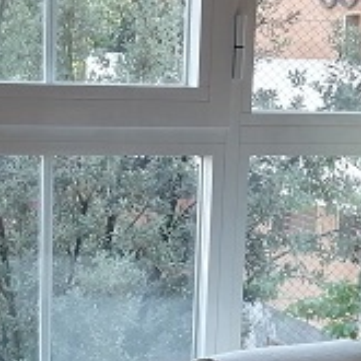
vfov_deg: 13.0
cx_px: 164
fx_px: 1534
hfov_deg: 13.4
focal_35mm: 130
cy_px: 447
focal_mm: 3.88
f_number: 1.8
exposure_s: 1/50
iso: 100
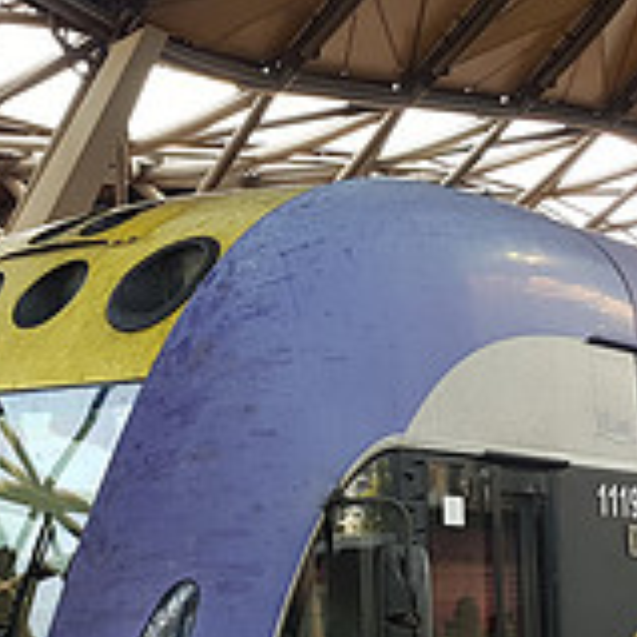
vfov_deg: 20.3
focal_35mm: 84
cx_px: 108
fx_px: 1749
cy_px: 547
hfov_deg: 20.4
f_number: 1.7
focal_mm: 4.2
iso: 50
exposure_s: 1/50
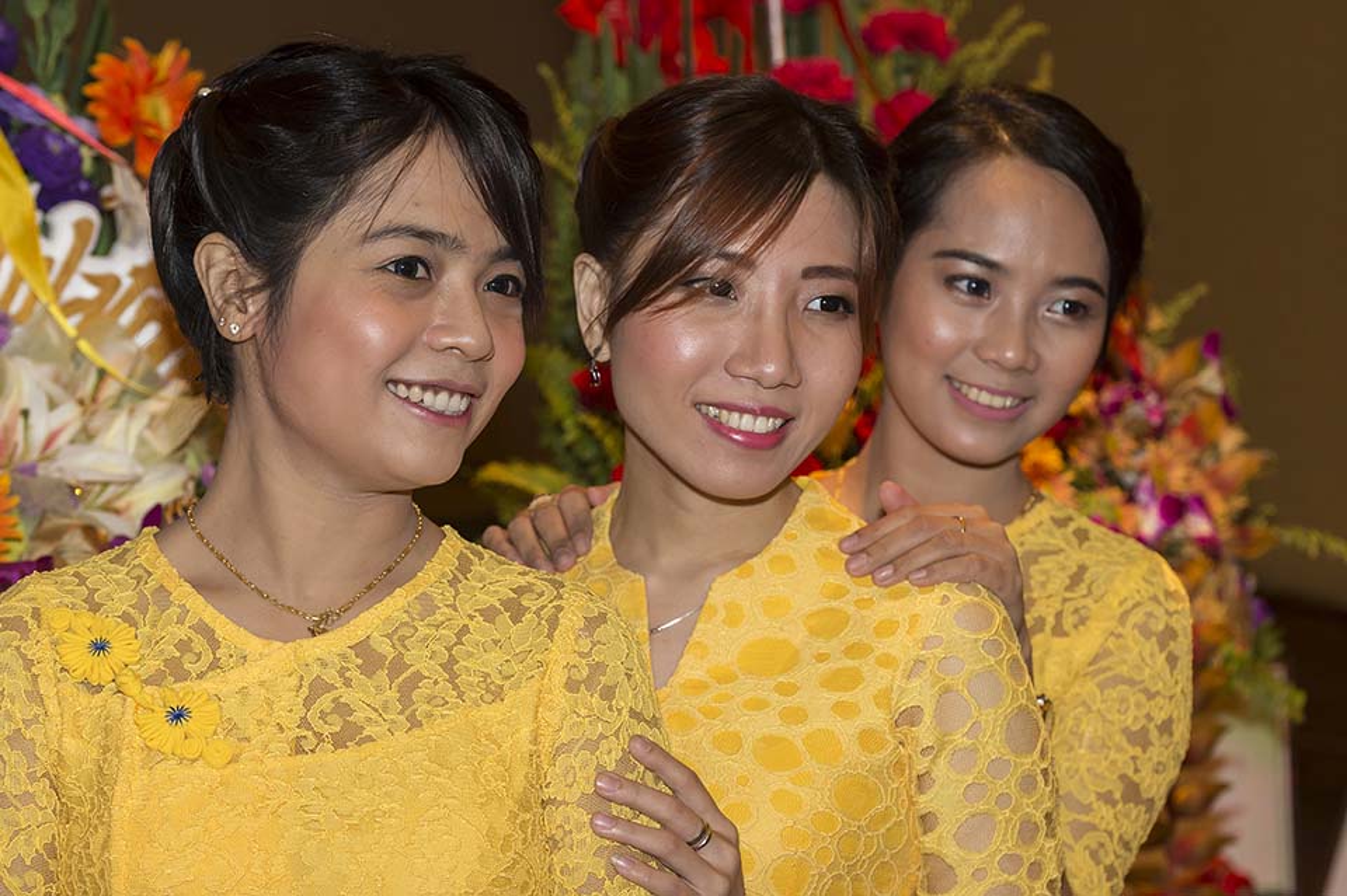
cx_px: 674
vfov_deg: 13.9
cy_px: 448
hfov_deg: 20.8
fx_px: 3665
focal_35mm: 98
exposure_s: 1/100
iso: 1600
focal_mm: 98
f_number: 7.1
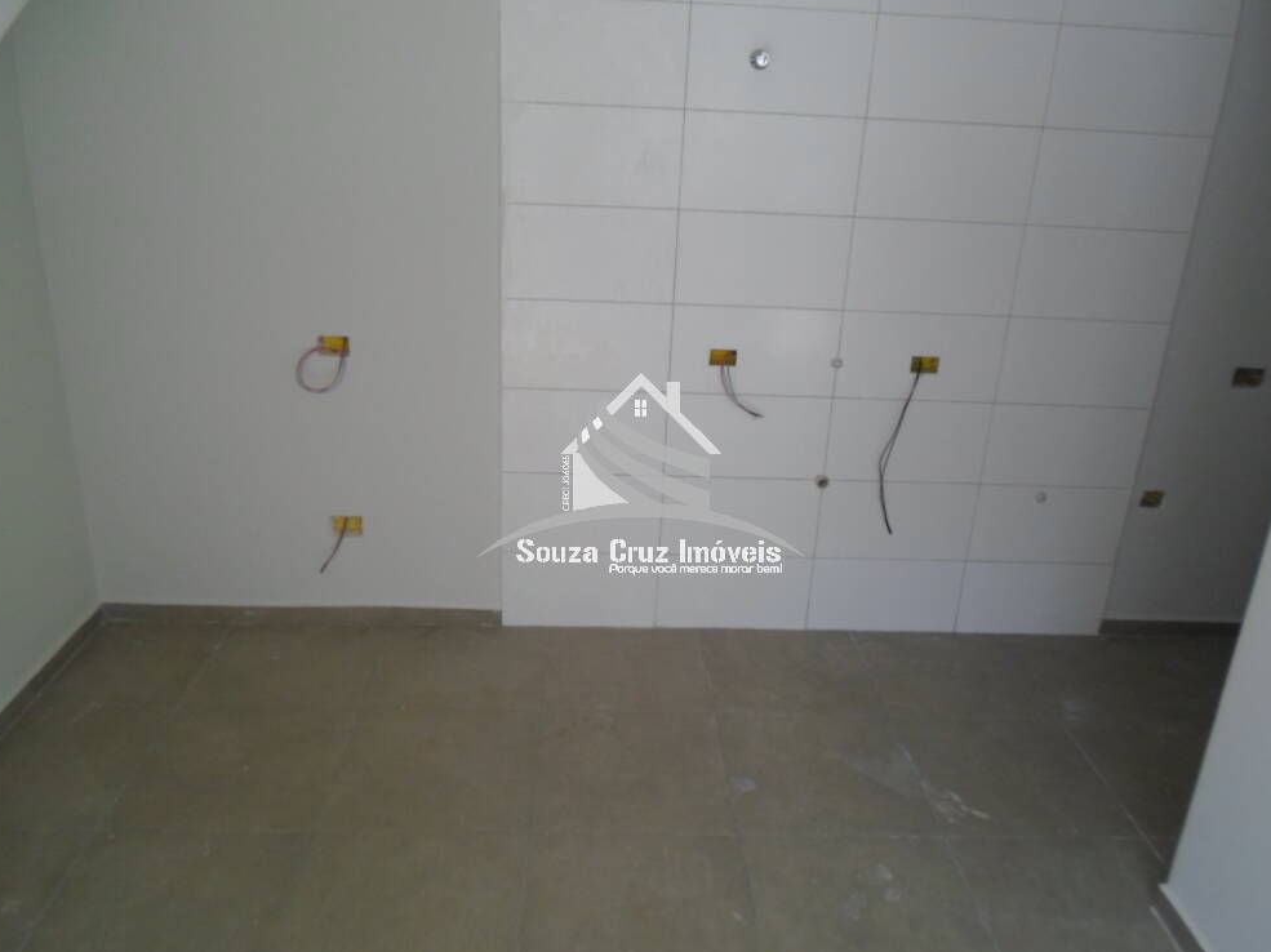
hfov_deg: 67.3
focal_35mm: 26
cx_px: 641
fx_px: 954
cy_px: 475
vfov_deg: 53.0
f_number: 2.5
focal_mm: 4.5
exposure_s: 1/125
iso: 80
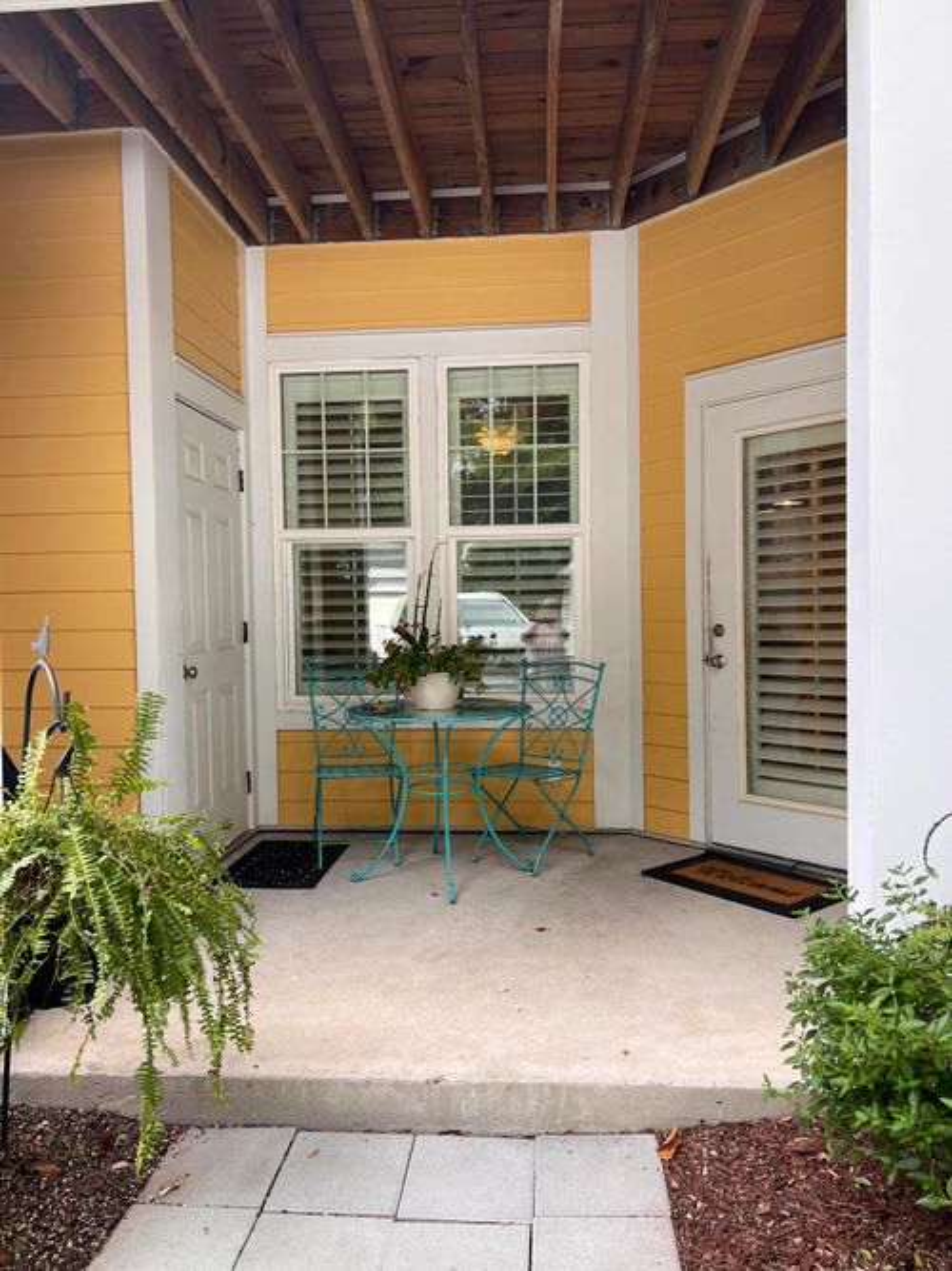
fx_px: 954
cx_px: 476
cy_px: 636
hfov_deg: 53.0
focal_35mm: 26
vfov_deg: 67.3
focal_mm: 5.7
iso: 50
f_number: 1.5
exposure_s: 1/301
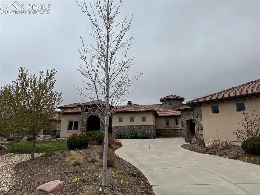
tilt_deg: +10.1
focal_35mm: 24
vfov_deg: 56.8
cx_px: 130
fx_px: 180
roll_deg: +0.5
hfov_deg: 71.6
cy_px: 98
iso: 80
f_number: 1.78
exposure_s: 1/14286
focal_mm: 6.76
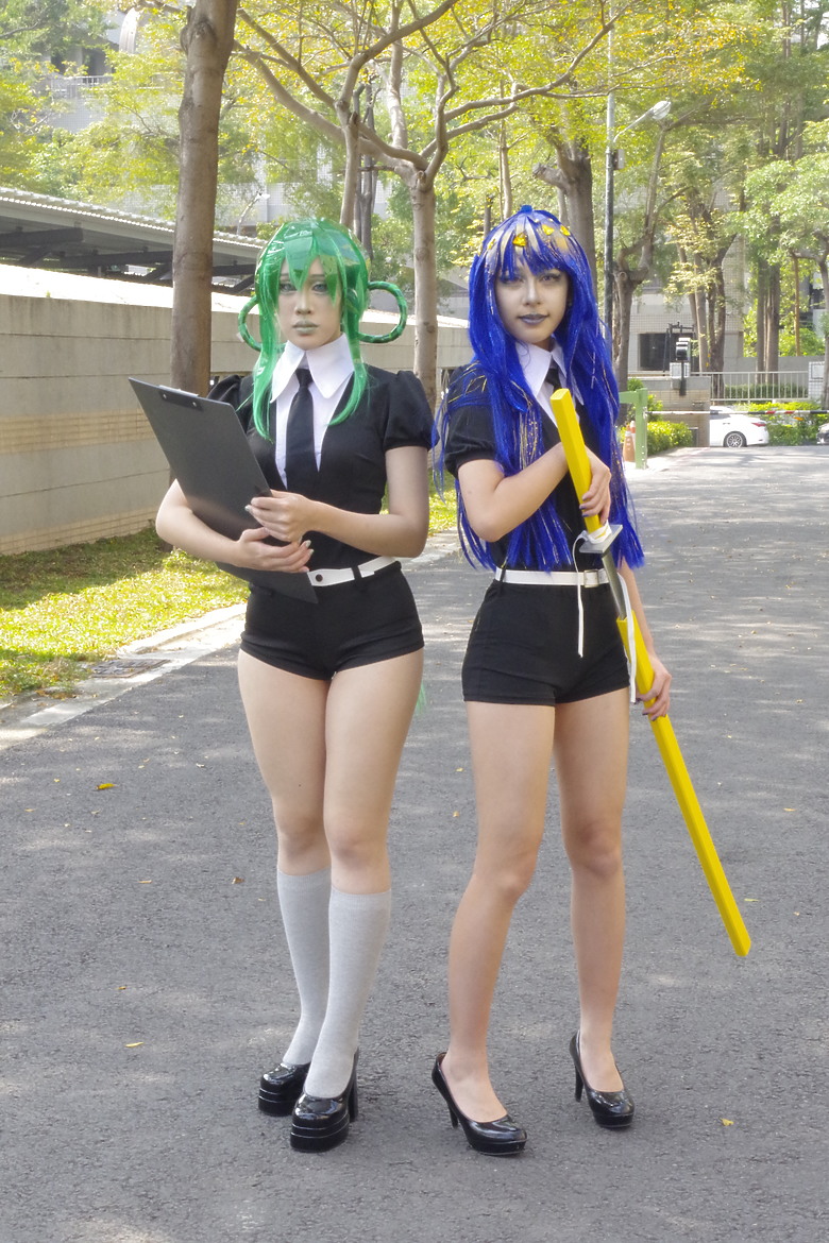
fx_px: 2021
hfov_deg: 23.2
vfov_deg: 34.2
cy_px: 622
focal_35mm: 58
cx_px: 414
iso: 2000
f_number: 4.5
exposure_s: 1/40
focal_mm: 39
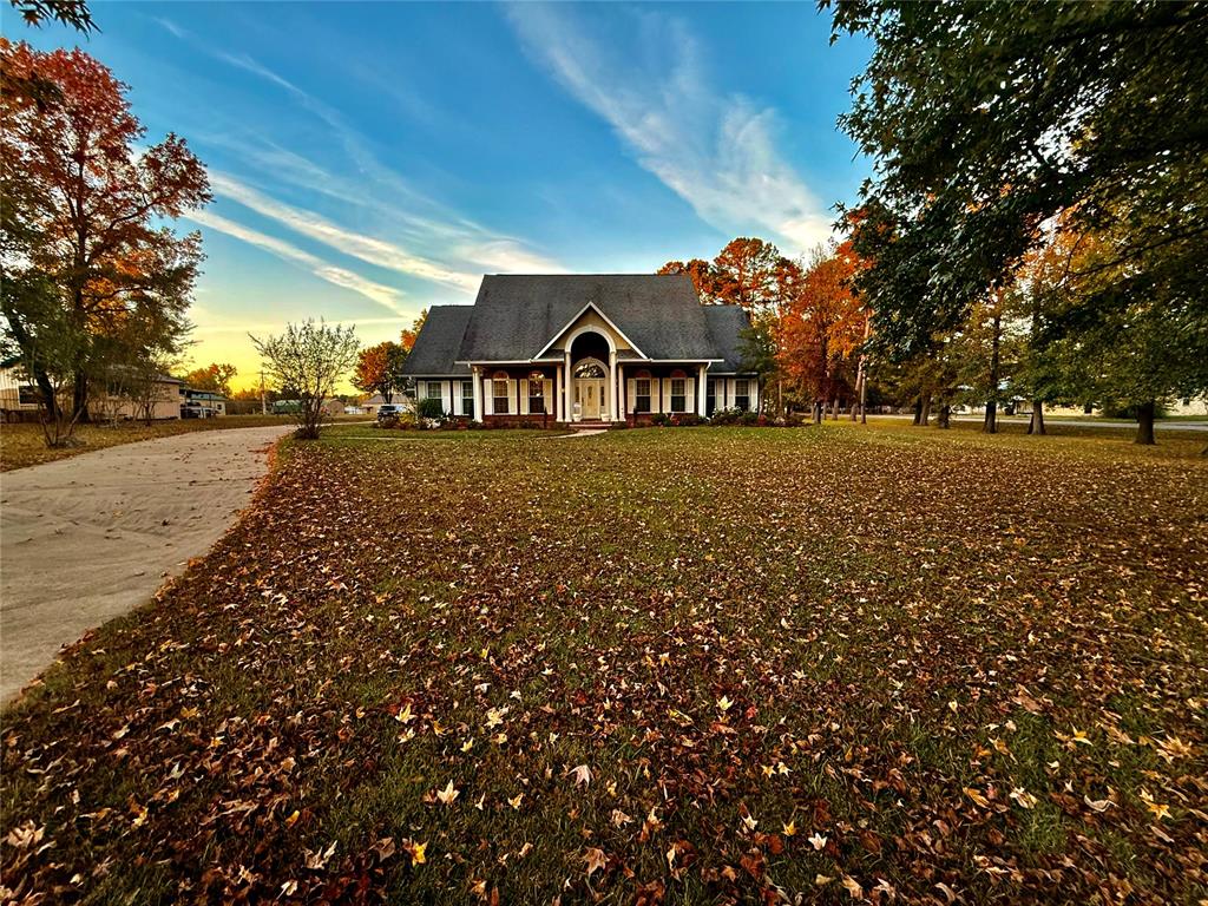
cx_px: 604
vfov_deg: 85.7
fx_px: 489
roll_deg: +1.2
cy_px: 453
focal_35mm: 14
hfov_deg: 102.1
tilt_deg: -2.9
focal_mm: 2.22
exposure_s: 1/99
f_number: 2.2
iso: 160
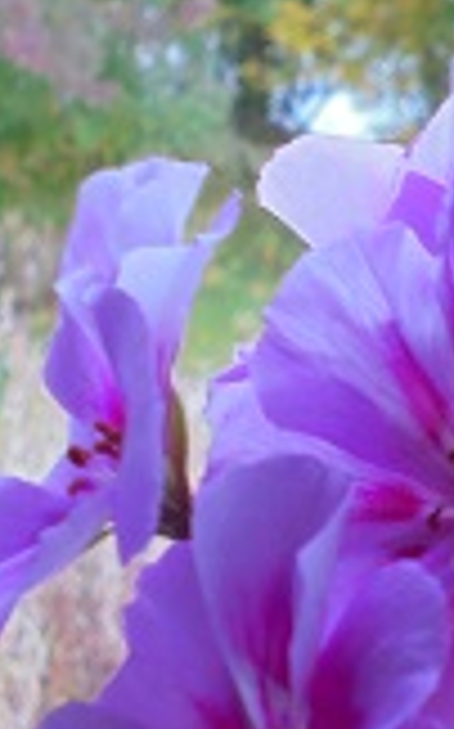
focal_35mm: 160
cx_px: 670
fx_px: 3173
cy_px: 502
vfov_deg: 13.1
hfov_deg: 8.0
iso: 100
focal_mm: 8.9
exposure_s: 1/60
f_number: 4.8
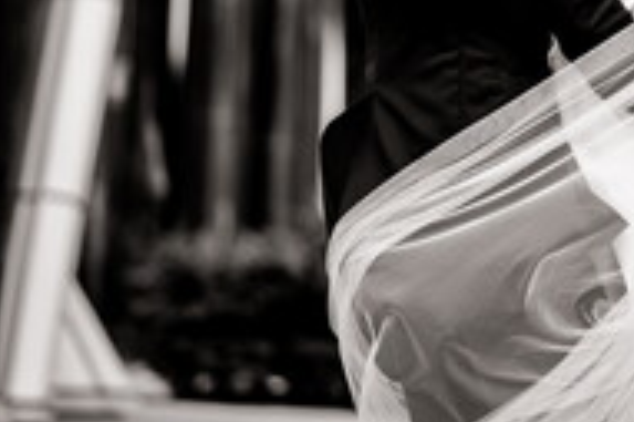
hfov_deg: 7.8
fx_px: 4628
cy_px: -120
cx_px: 720
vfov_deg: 5.2
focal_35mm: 263
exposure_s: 1/1000
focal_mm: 85
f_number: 2.2
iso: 100
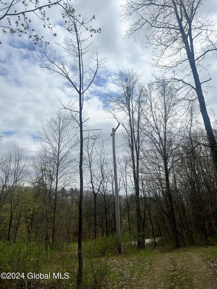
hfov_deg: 53.1
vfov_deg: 67.3
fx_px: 217
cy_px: 144
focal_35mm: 26
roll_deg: +3.8
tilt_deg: +15.0
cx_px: 108
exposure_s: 1/14286
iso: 50
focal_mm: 5.7
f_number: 1.5
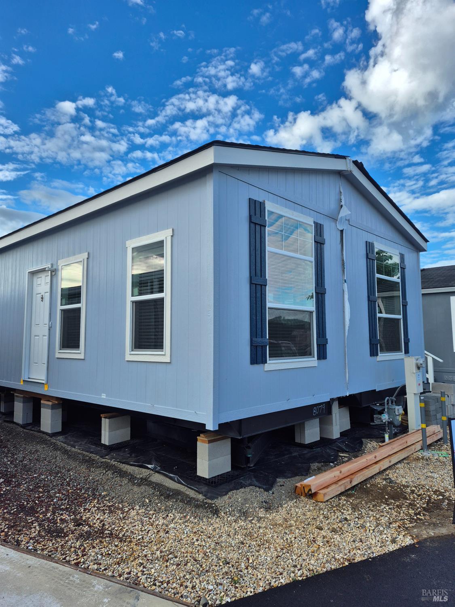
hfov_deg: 58.9
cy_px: 304
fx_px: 403
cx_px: 228
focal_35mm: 23
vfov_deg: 73.9
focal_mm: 5.4
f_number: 1.8
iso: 25
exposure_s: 1/1088
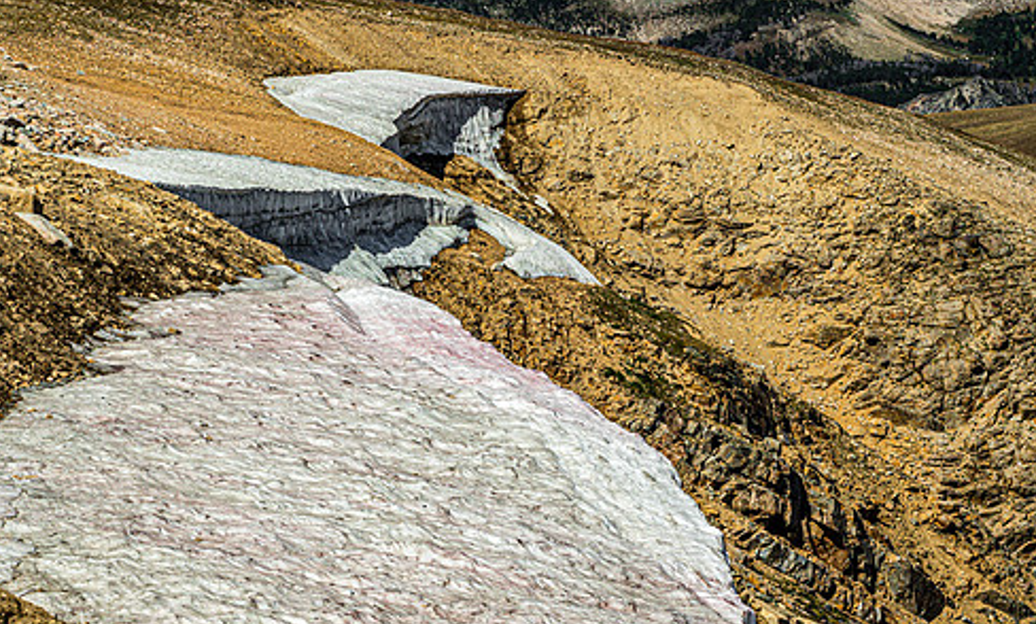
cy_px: 312
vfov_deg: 6.1
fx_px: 5814
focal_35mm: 208
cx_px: 433
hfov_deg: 10.2
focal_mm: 62.39
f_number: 8
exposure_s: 1/500
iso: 200
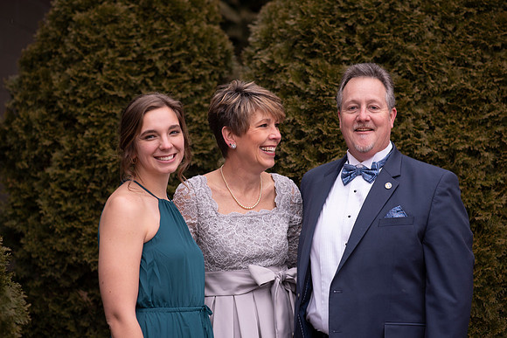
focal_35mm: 85
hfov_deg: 23.9
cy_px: 169
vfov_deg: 16.1
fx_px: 1197
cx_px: 254
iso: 100
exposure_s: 1/125
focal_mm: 85
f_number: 2.5
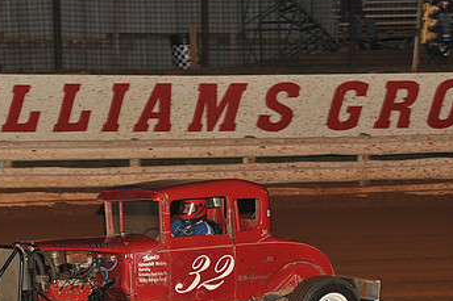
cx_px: 154
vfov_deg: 7.7
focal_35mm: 177
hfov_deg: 11.6
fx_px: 2226
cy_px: 234
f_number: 6.3
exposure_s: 1/320
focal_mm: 105
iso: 800
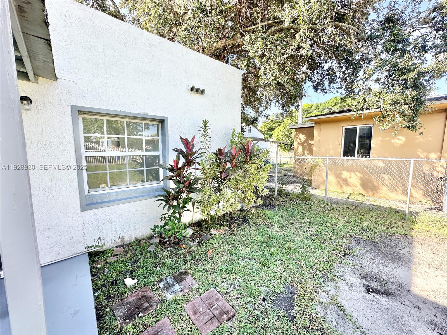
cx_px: 224
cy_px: 168
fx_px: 181
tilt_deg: -4.4
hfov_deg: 102.1
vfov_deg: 85.7
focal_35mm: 14
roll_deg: +0.2
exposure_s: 1/303
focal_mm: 2.22
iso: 40
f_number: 2.2
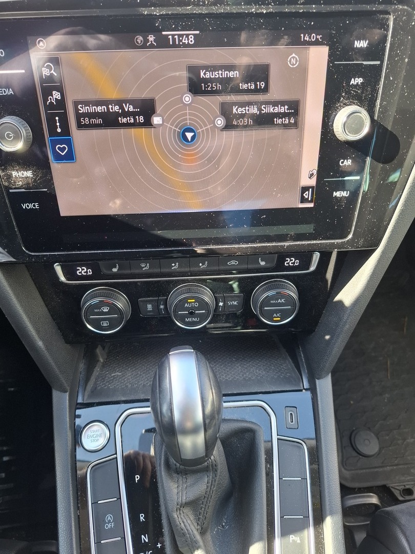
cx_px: 208
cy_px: 277
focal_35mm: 23
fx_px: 368
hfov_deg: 58.9
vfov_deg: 73.9
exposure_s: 1/100
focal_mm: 5.54
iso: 125
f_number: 1.8
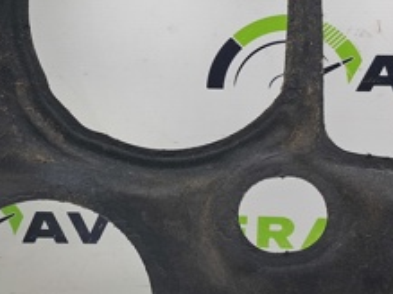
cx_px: 160
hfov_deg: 24.7
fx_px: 896
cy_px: 105
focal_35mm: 79
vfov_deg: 18.6
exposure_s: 1/60
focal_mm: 4
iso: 50
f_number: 1.8
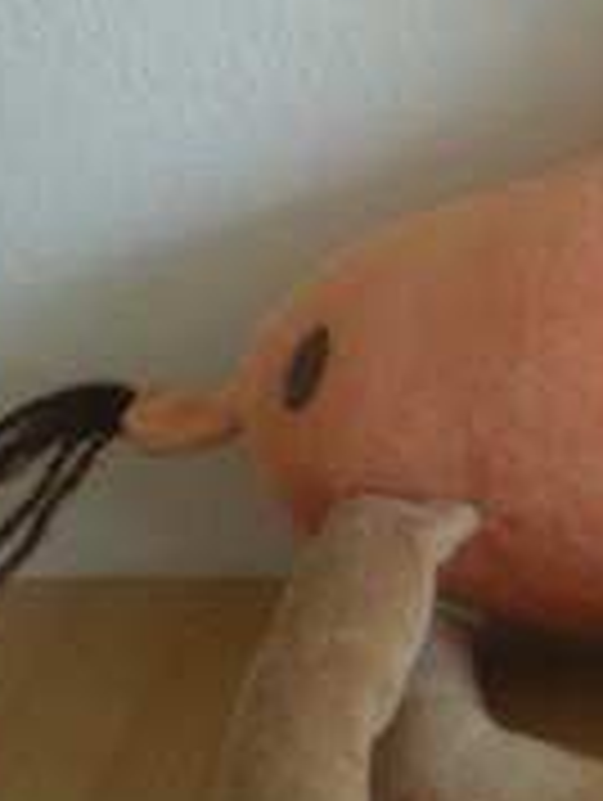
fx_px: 2572
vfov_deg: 17.6
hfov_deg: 13.1
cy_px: 230
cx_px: 666
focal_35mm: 111
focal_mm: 6.3
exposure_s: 1/20.1
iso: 200
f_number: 3.1
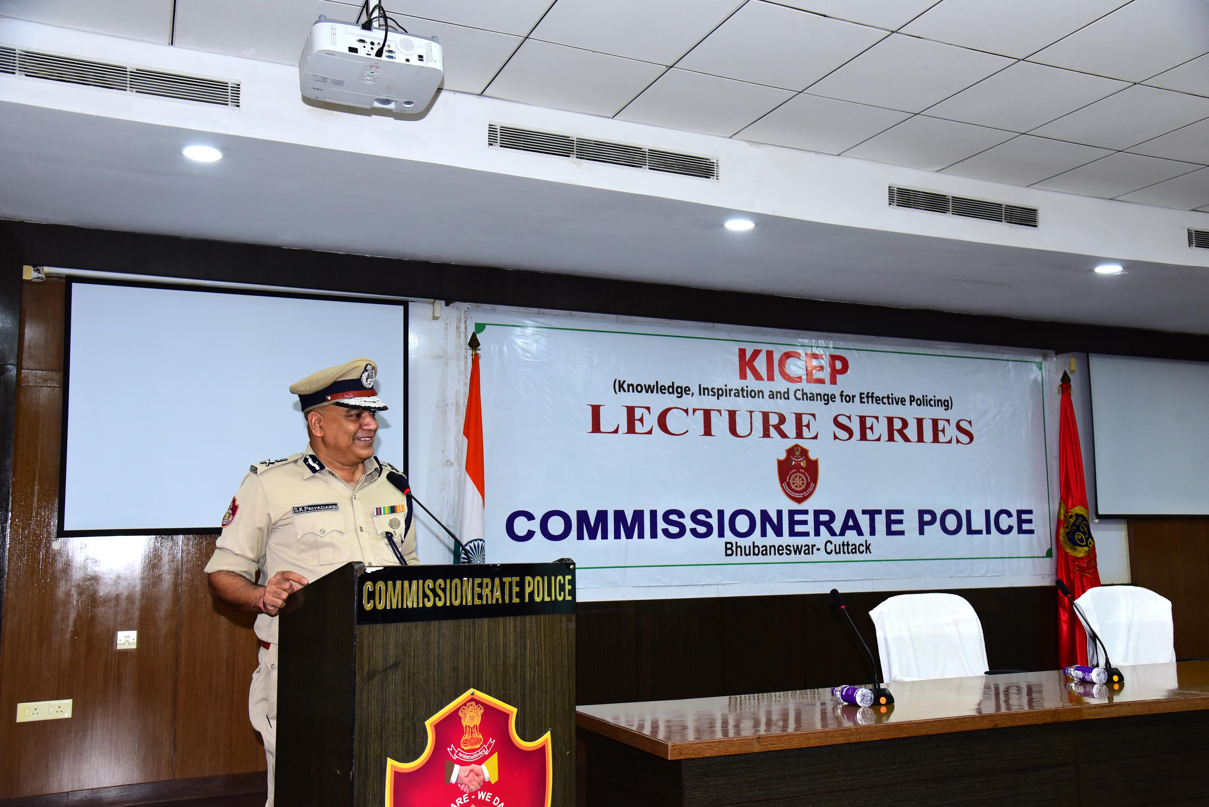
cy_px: 404
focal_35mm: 32
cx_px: 604
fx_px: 1075
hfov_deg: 58.7
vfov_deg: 41.1
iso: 1600
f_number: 5.6
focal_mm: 32
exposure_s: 1/125
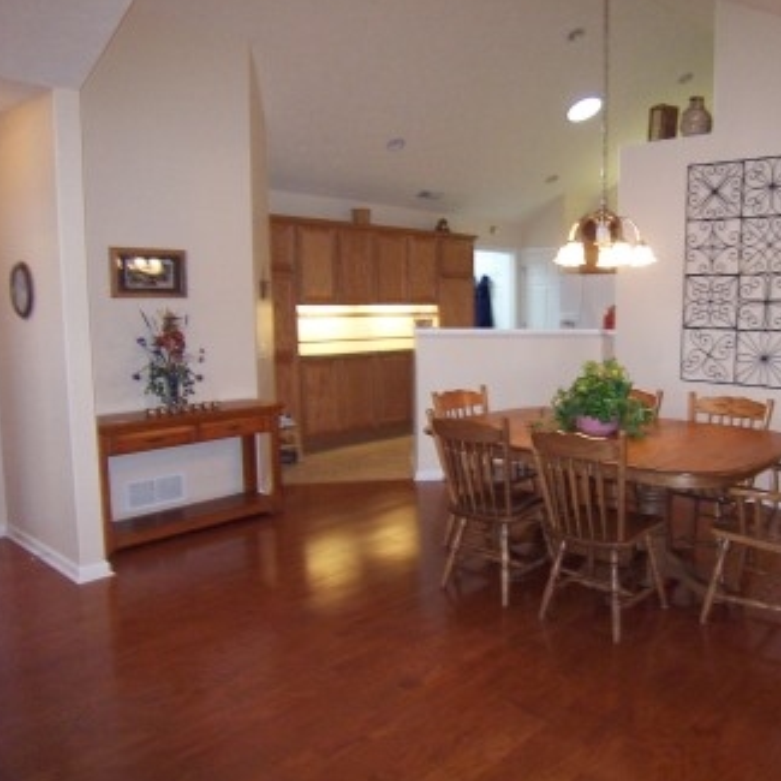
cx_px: 521
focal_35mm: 28
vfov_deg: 57.3
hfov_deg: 56.1
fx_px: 715
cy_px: 380
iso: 200
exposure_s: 1/30
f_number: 2.8
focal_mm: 3.8
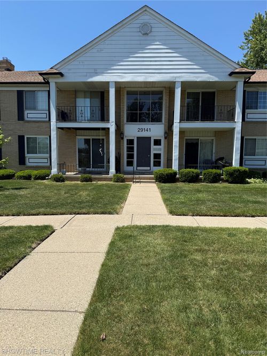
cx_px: 134
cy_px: 178
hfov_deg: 56.8
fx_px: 247
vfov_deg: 71.6
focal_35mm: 24
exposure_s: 1/4405
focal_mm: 6.76
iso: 80
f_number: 1.78
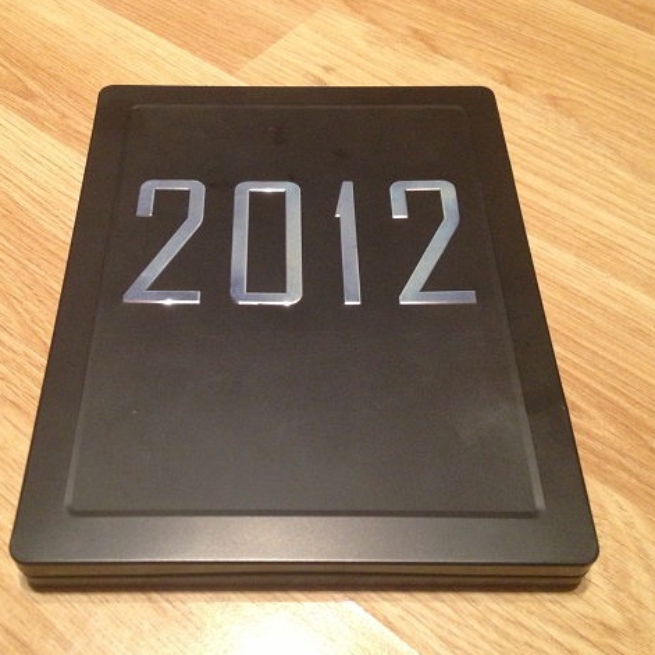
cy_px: 330
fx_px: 899
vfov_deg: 40.0
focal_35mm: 42
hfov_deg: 39.9
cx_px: 282
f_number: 2.4
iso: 320
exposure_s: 1/20
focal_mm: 4.28
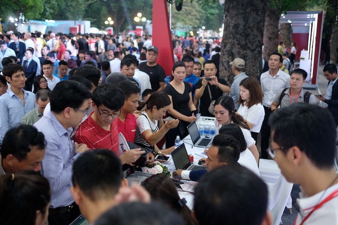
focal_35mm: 36
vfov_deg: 36.8
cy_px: 112
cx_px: 166
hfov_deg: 53.1
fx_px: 338
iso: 500
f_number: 1.6
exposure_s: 1/125
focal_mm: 23
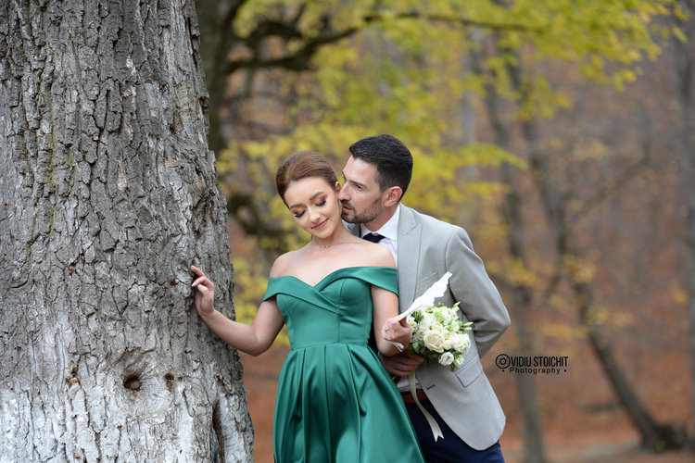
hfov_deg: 18.3
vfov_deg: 12.2
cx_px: 348
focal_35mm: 112
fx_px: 2162
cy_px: 232
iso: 200
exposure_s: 1/200
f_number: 2.8
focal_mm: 112
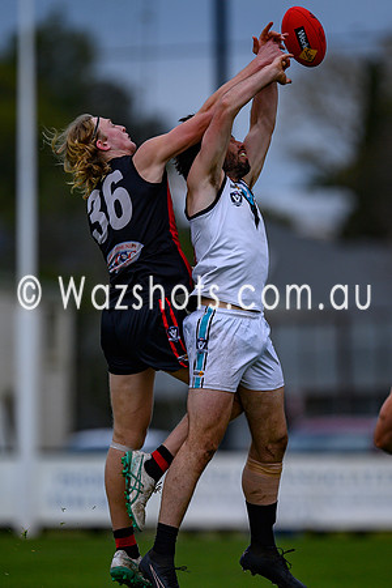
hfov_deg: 1.8
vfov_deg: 2.7
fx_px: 12428
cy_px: 294
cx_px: 214
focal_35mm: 761
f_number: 4
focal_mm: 500
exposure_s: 1/1250
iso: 180
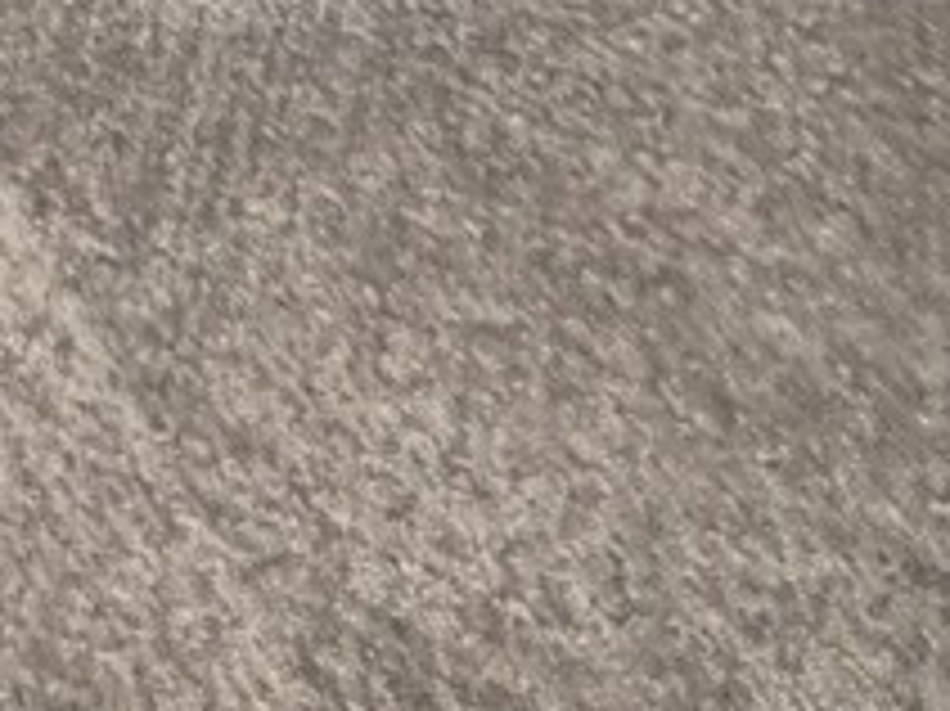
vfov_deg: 8.9
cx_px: -1522
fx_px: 2907
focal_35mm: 106
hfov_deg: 12.7
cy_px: -1850
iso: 40
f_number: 2.2
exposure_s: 1/770
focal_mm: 2.22
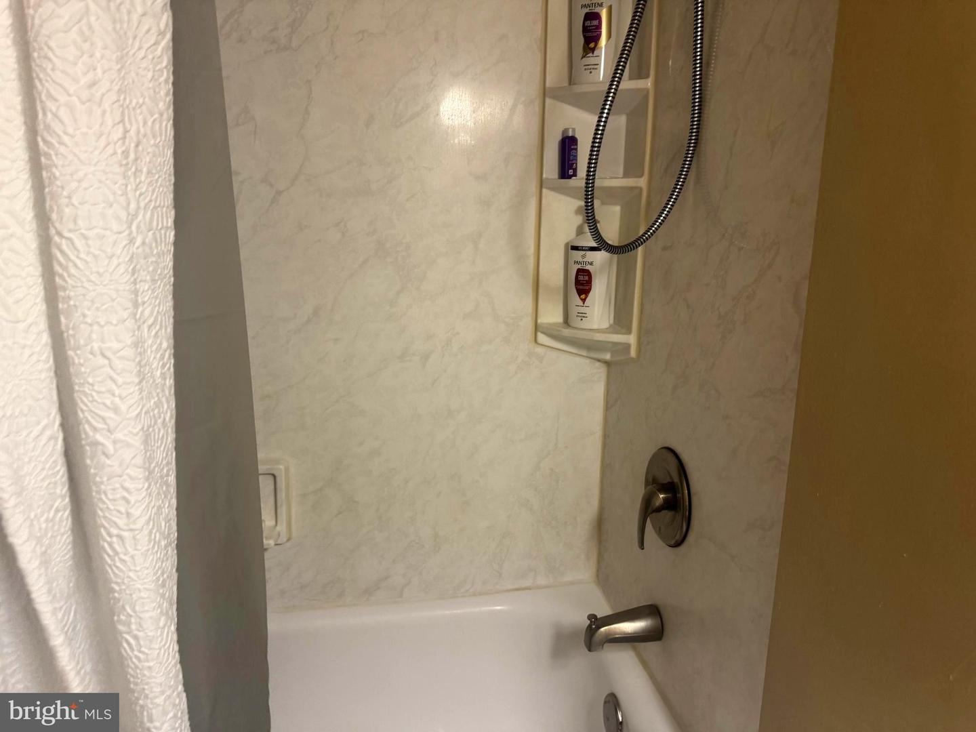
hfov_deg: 71.6
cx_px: 488
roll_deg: -0.4
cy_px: 366
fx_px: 677
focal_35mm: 24
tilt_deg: -11.7
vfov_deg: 56.8
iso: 200
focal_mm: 6.76
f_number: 1.78
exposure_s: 1/60
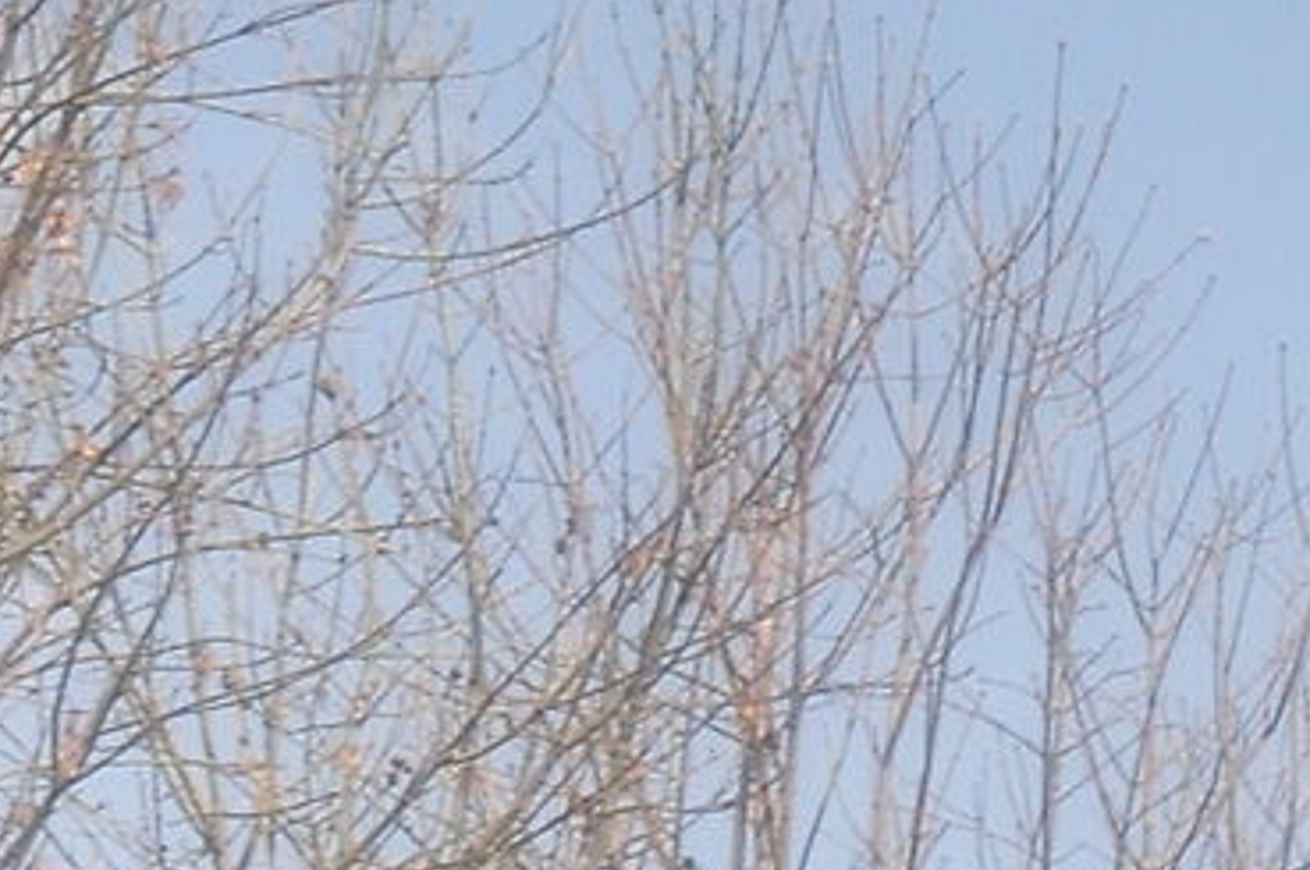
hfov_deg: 7.2
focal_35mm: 273
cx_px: 2929
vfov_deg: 4.9
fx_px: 9921
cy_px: 2163
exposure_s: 1/80
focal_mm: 28
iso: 400
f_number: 8
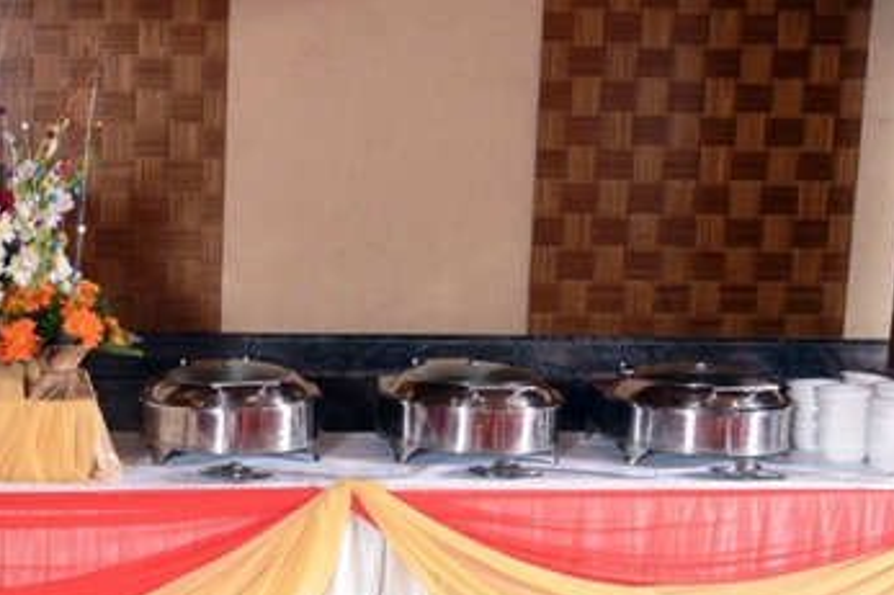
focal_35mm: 67
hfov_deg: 27.9
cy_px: 379
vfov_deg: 20.2
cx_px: -43
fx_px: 1665
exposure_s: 1/100
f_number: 8
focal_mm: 21
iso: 800
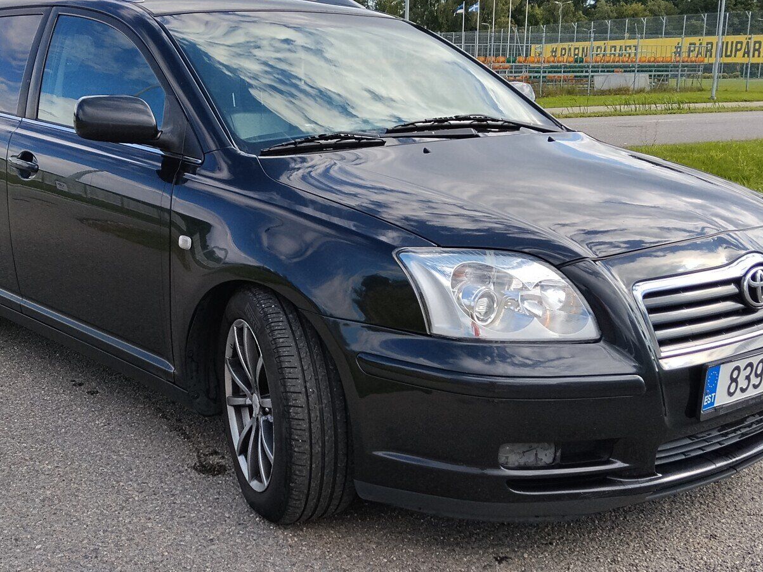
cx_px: 284
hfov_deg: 40.1
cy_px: 357
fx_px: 1036
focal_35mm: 47
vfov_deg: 30.8
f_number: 1.8
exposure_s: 1/982
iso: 50
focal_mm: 4.22
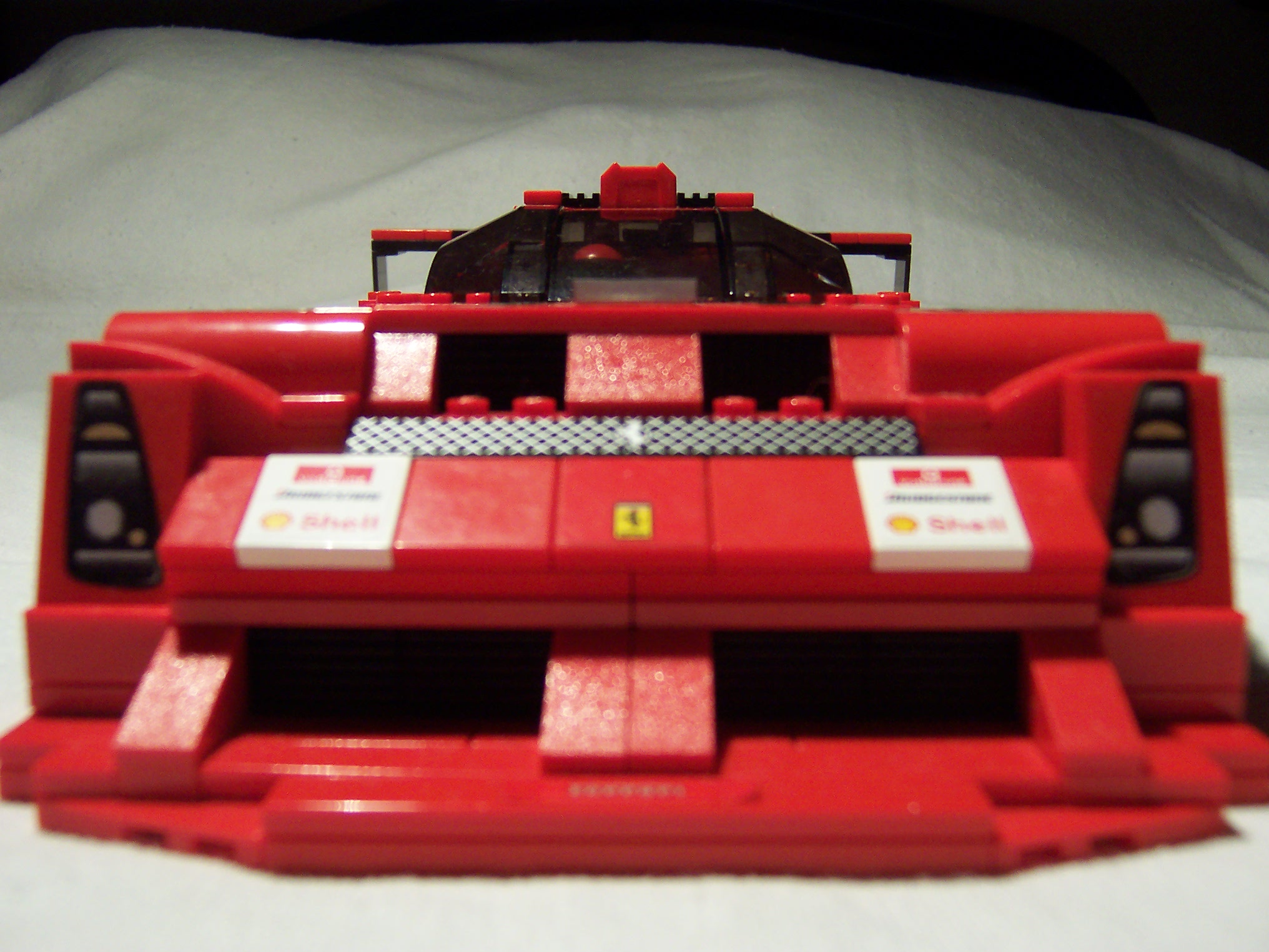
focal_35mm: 36
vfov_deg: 39.7
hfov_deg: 51.4
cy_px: 476
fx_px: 1320
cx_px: 634
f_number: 2.8
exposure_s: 1/30
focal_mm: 5.6
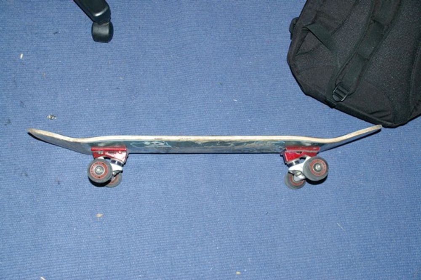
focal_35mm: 45
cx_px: 210
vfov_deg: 29.8
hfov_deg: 43.6
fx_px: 526
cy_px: 140
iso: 800
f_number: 5.6
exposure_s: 1/45
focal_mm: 30
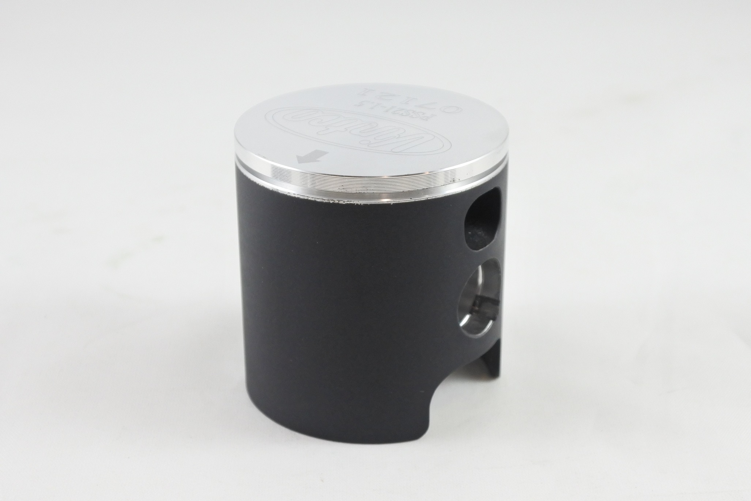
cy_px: 250
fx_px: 959
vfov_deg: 29.2
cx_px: 376
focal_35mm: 46
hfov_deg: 42.7
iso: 640
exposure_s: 1/125
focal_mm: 17.2
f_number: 4.5
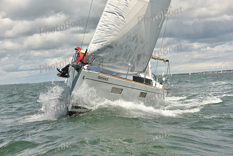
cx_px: 116
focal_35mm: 82
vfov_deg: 16.7
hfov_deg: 24.8
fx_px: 531
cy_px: 78
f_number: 11
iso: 320
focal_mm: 82
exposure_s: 1/800
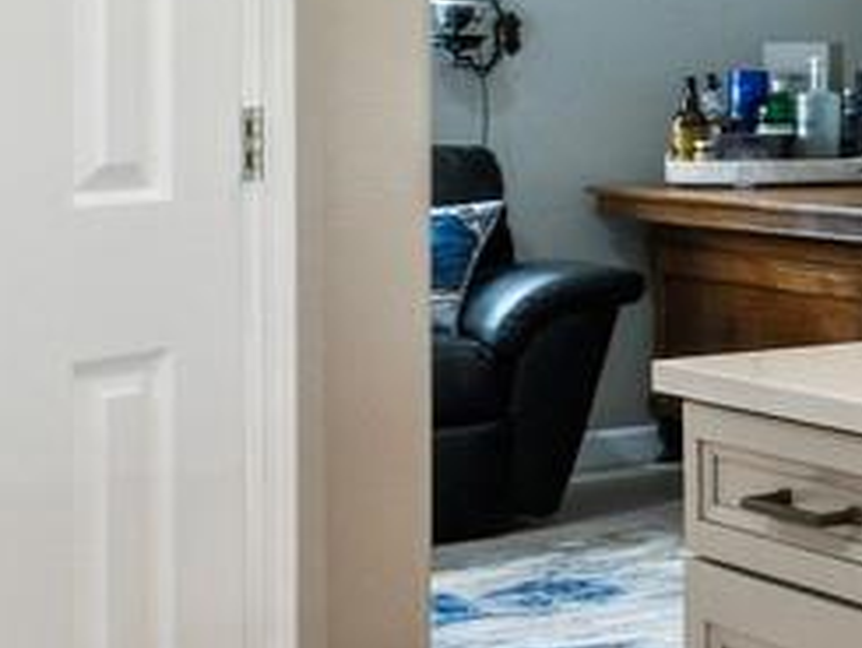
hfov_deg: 12.2
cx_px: 2466
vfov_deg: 16.7
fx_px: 2192
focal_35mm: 88
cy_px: 136
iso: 320
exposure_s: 1/3
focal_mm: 14
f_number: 8
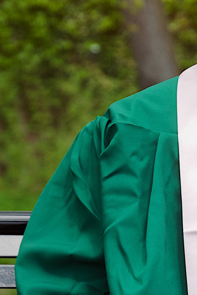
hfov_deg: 2.5
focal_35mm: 558
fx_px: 4584
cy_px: 257
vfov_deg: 3.7
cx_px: 419
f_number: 5.6
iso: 320
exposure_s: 1/500
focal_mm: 75
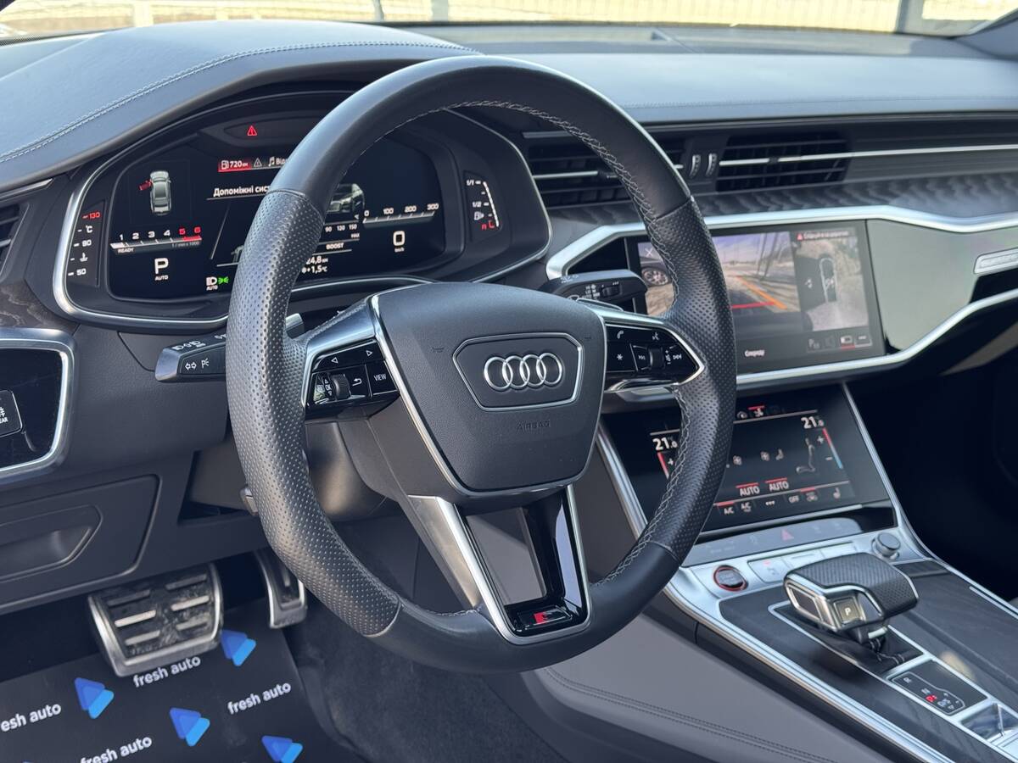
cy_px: 382
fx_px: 1412
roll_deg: -4.5
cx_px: 509
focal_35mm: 48
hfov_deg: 39.7
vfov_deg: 30.3
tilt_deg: -22.3
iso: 80
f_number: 1.78
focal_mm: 6.76
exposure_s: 1/121
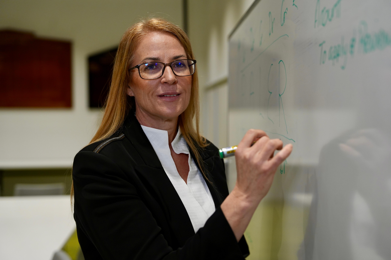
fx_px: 586
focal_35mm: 54
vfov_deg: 25.1
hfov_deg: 36.9
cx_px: 196
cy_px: 130
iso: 800
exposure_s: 1/500
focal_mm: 54
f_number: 2.8
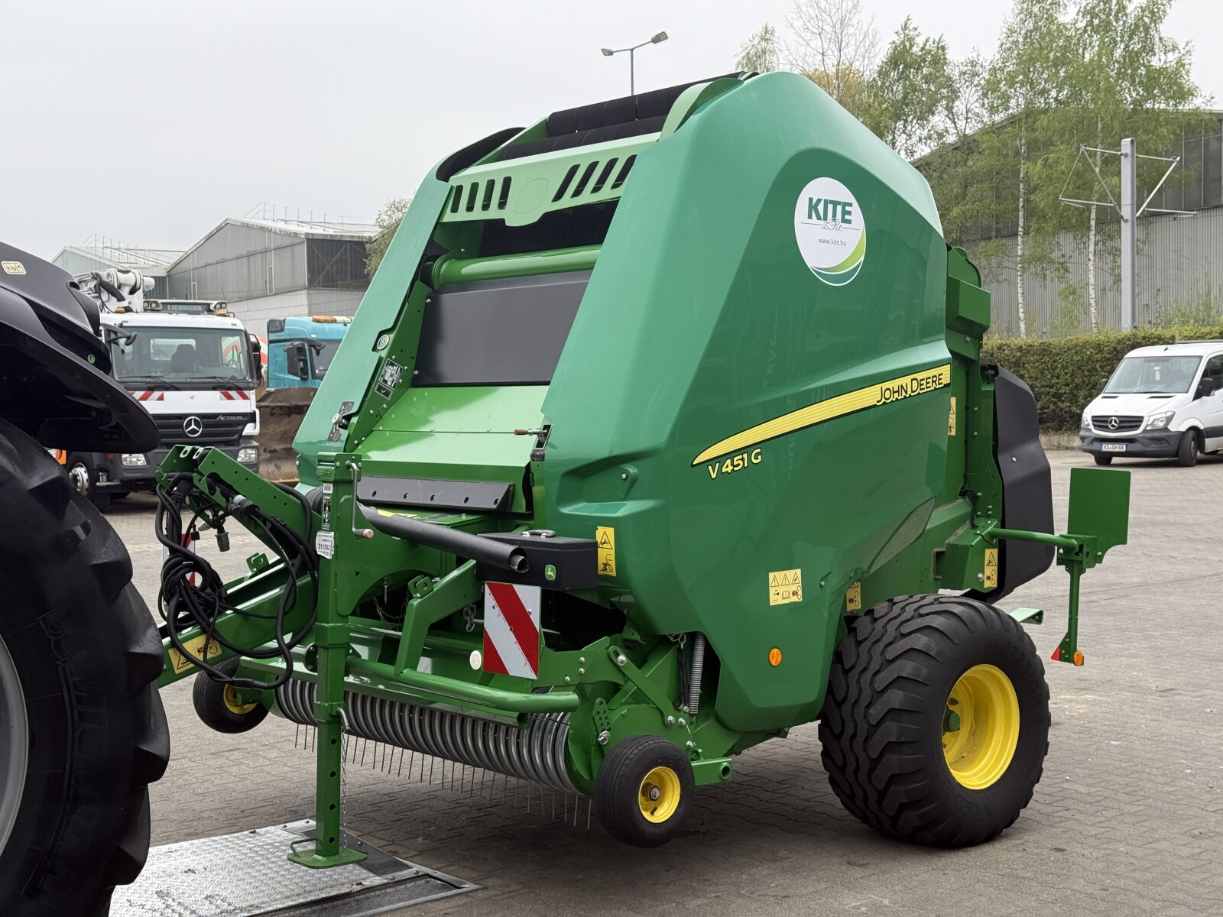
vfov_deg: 30.3
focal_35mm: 48
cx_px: 612
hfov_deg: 39.7
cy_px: 458
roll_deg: +0.6
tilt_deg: -1.2
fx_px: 1696
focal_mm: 6.76
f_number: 1.78
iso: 80
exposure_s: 1/706
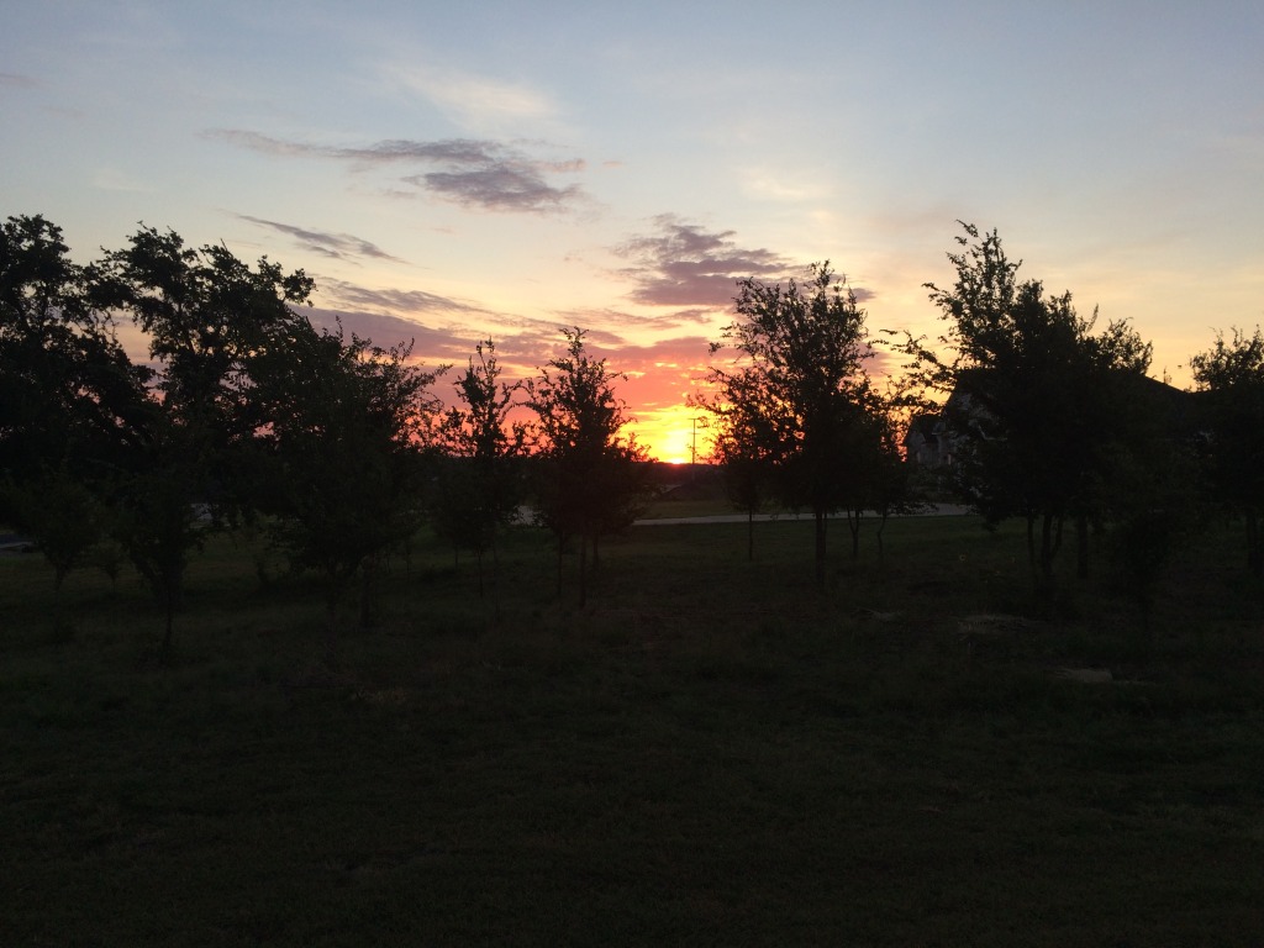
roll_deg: -1.2
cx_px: 632
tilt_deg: -2.4
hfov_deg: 61.7
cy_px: 474
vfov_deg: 48.2
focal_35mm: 29
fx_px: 1059
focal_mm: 4.15
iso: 32
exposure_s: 1/125
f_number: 2.2
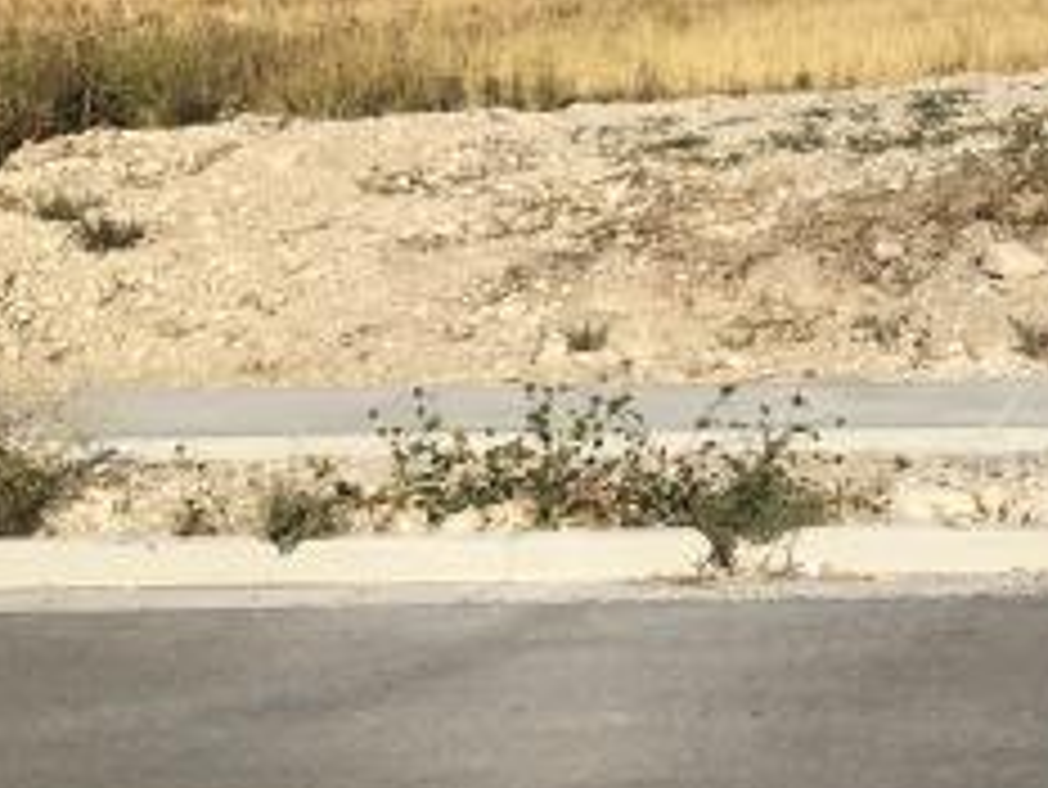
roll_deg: -0.1
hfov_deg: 22.4
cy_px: -81
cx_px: 1399
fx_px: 2332
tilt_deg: +2.9
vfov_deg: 18.4
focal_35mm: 77
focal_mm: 4
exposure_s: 1/2825
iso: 20
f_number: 1.8
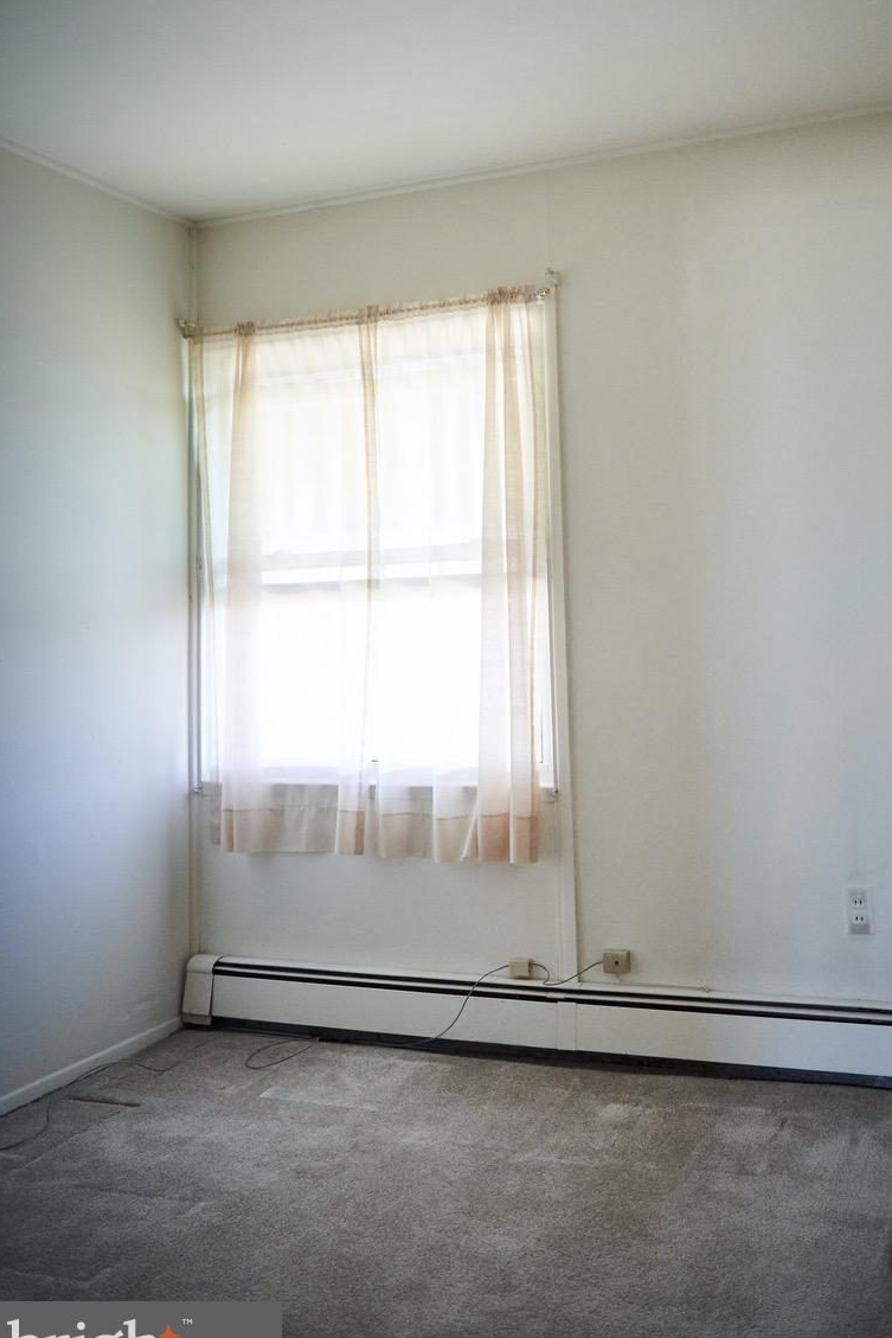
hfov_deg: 38.5
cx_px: 592
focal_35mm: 34
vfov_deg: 55.0
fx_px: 1263
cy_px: 488
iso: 2500
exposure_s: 1/400
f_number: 2.2
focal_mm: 25
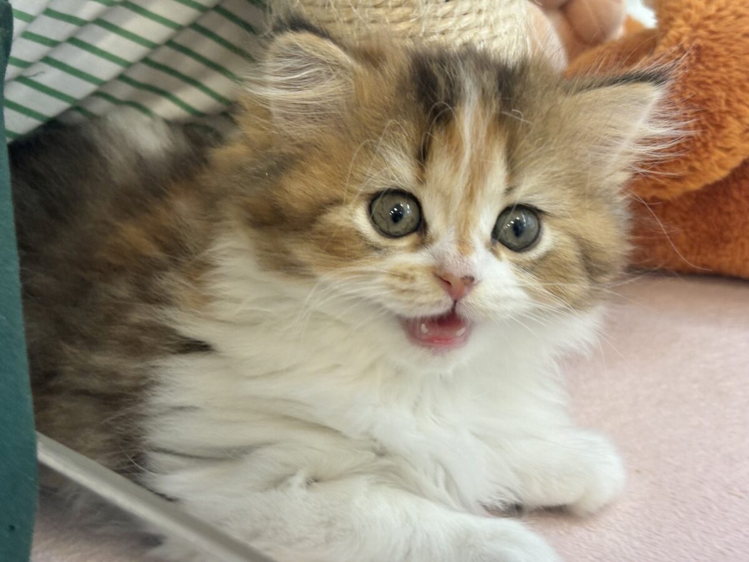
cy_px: 281
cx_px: 374
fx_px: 1125
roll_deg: -0.7
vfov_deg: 28.0
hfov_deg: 36.8
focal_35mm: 52
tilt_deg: -22.5
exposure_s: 1/50
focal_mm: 5.96
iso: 80
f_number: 1.6
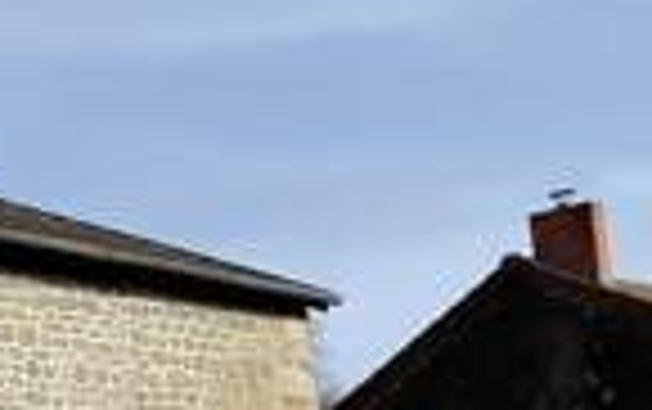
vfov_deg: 8.4
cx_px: -1003
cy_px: 685
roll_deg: +4.8
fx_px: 2704
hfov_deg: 11.1
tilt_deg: +5.6
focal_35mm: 152
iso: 32
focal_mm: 4.2
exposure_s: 1/3040
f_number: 1.6
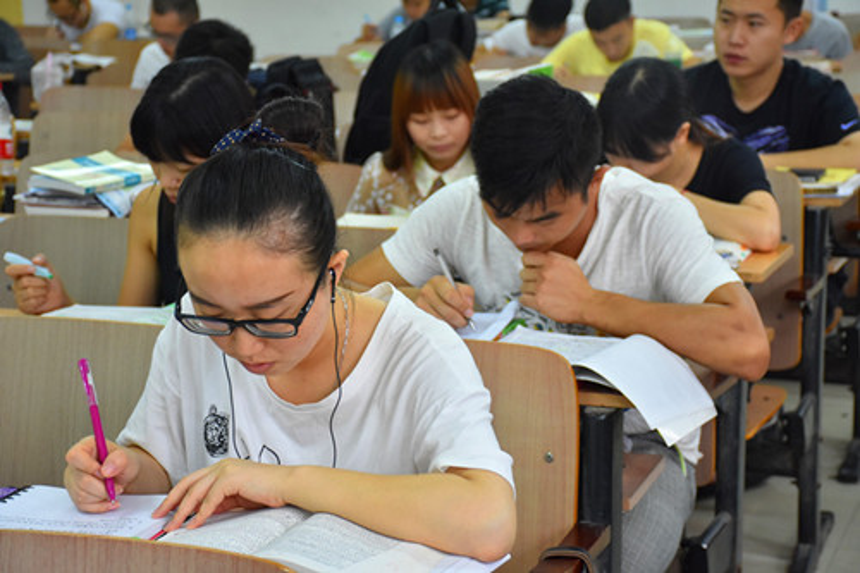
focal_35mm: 75
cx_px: 430
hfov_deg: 27.0
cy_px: 286
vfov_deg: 18.2
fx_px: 1791
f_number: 4.8
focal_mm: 50
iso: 1100
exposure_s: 1/60
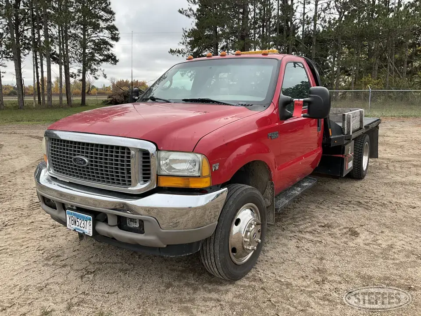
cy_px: 158
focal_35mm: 29
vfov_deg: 48.2
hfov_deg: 61.7
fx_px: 353
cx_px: 210
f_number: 1.8
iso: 25
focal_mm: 3
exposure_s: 1/759
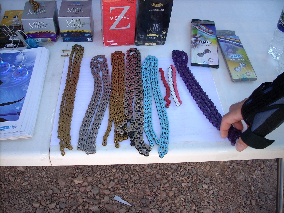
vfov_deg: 38.7
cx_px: 142
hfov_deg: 50.1
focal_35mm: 37
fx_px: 304
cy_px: 106
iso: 64
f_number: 2.8
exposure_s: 1/125
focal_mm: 6.2
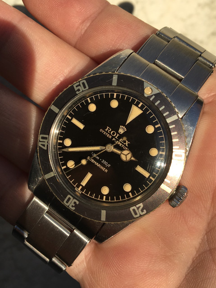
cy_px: 144
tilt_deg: -28.7
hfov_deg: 48.2
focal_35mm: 29
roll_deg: +1.7
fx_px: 242
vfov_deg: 61.7
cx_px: 108
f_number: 2.2
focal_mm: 4.15
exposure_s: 1/1972
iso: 25
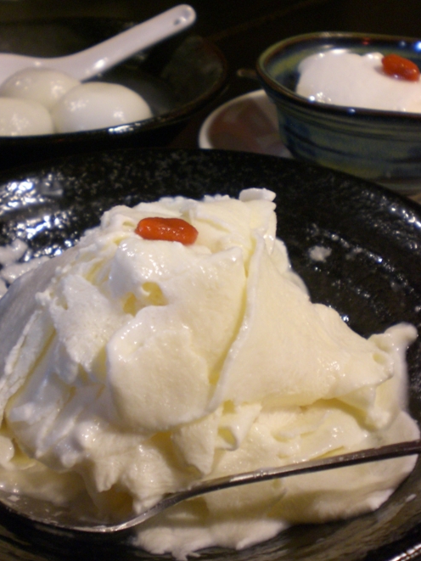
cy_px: 251
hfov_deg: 31.5
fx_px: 746
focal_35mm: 46
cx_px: 194
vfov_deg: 41.2
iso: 200
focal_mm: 6.3
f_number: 3.1
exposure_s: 1/5
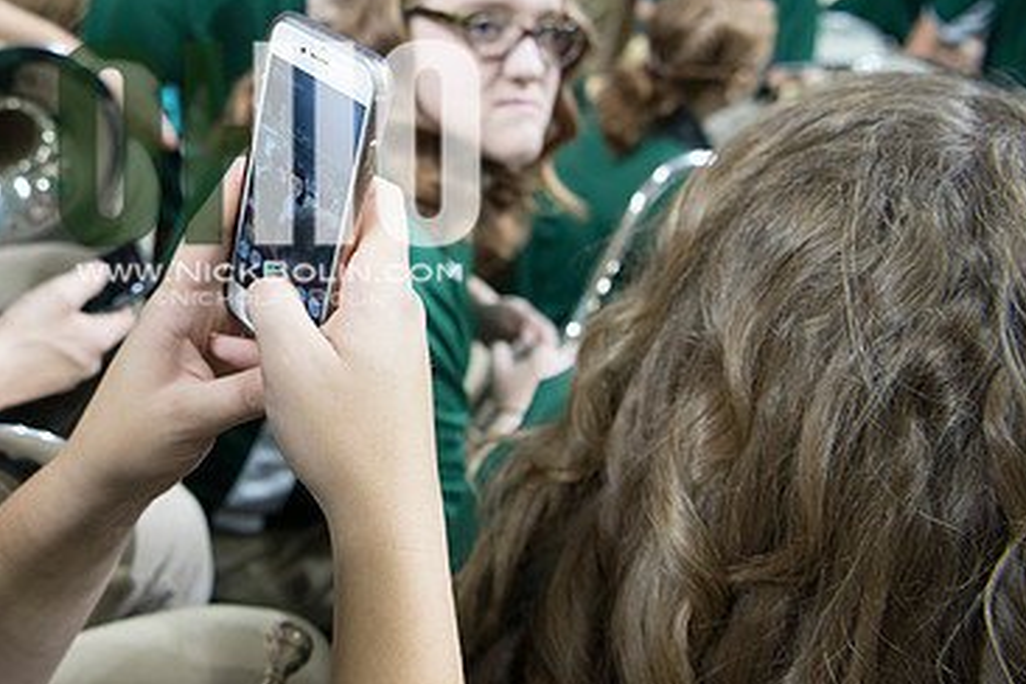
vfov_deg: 34.3
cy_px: 172
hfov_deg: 48.9
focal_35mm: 38
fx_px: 1083
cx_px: 269
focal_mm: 24
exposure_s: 1/160
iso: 2000
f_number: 3.5
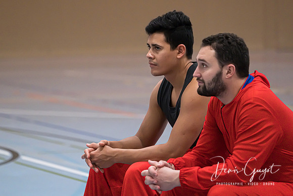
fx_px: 1828
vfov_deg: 6.1
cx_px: 137
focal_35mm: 225
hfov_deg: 9.2
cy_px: 92
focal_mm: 140
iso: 5000
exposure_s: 1/400
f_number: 2.8
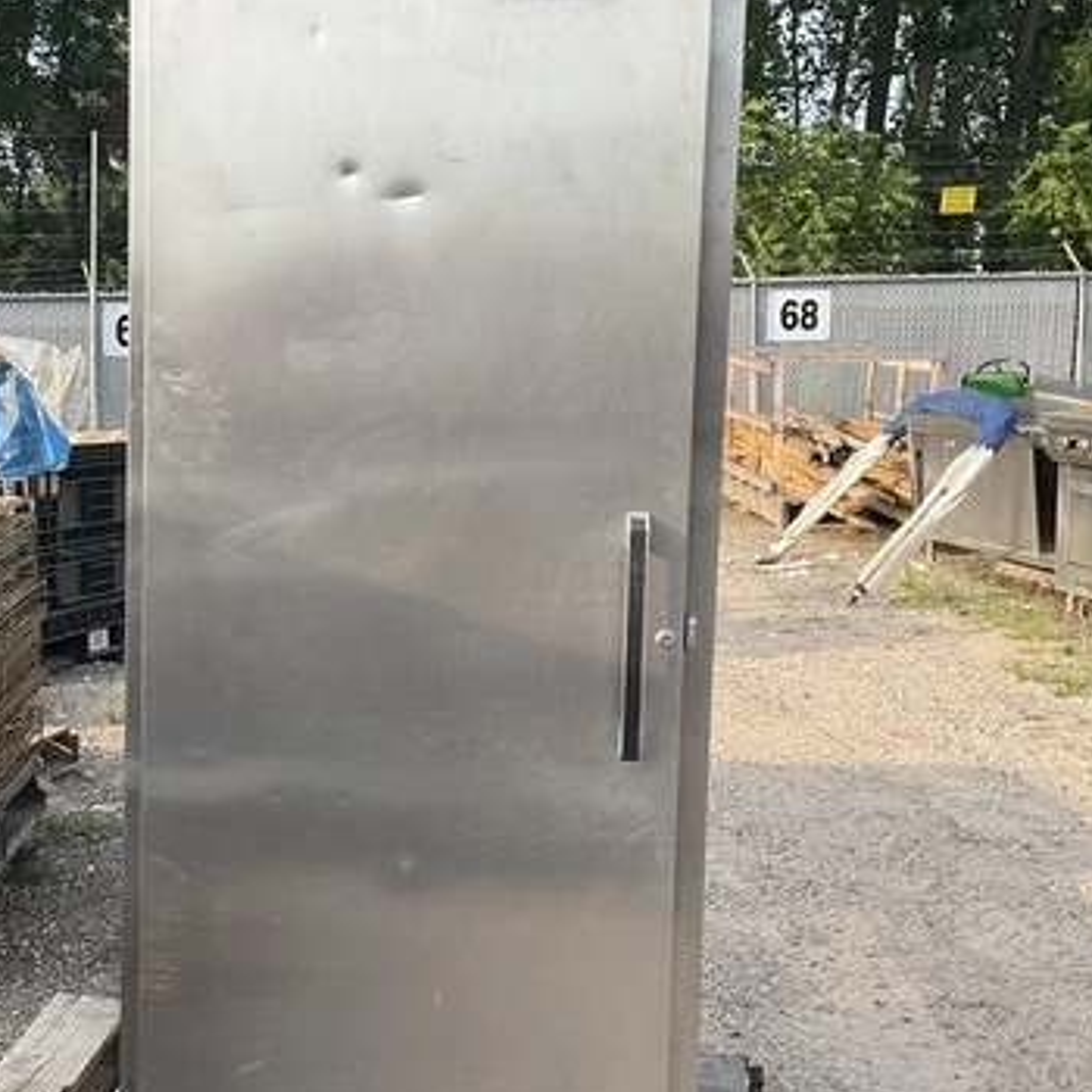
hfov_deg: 30.8
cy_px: 541
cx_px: 353
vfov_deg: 31.1
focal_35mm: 55
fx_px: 1963
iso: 25
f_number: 1.8
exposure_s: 1/428
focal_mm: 3
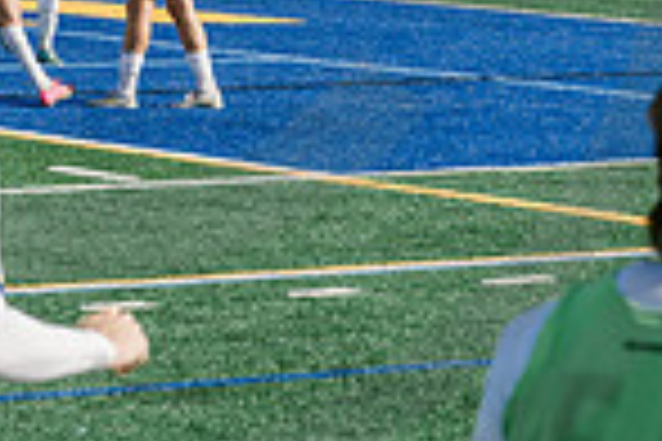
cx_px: 36
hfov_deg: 7.4
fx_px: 5093
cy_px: -160
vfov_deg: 4.9
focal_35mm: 277
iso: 640
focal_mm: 70
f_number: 5.6
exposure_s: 1/2500
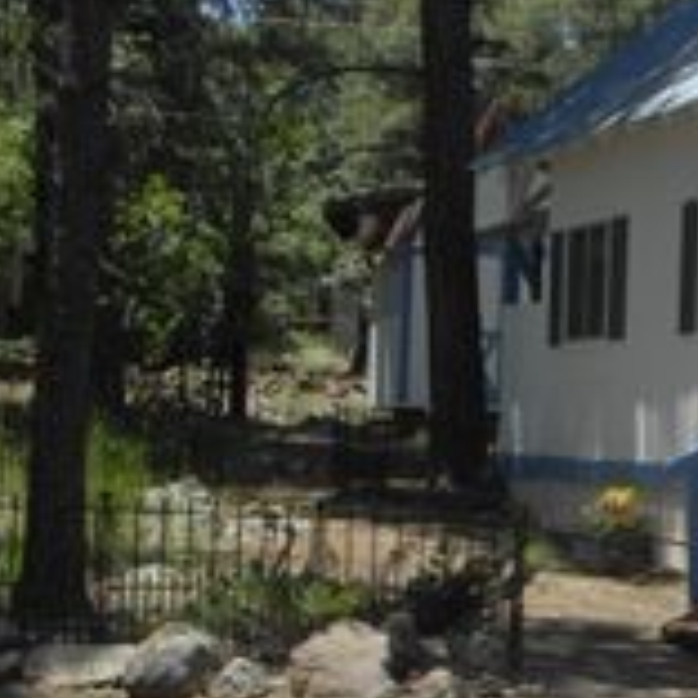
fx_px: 2053
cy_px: 418
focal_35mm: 90
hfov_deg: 17.3
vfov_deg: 19.3
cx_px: 1069
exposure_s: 1/250
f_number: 8
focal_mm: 22
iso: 200
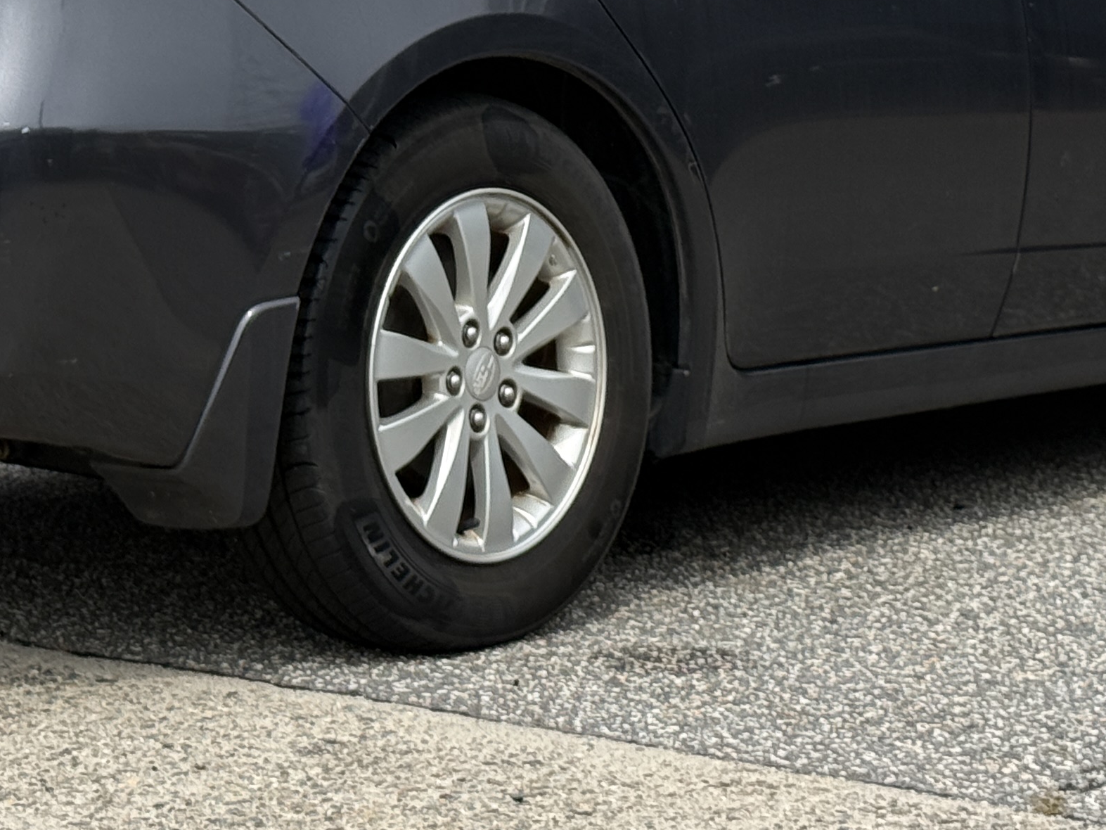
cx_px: 391
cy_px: -106
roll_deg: -0.5
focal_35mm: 123
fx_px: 3930
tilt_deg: +1.0
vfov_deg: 11.8
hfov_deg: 16.0
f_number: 1.78
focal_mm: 6.76
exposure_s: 1/4587
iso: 80
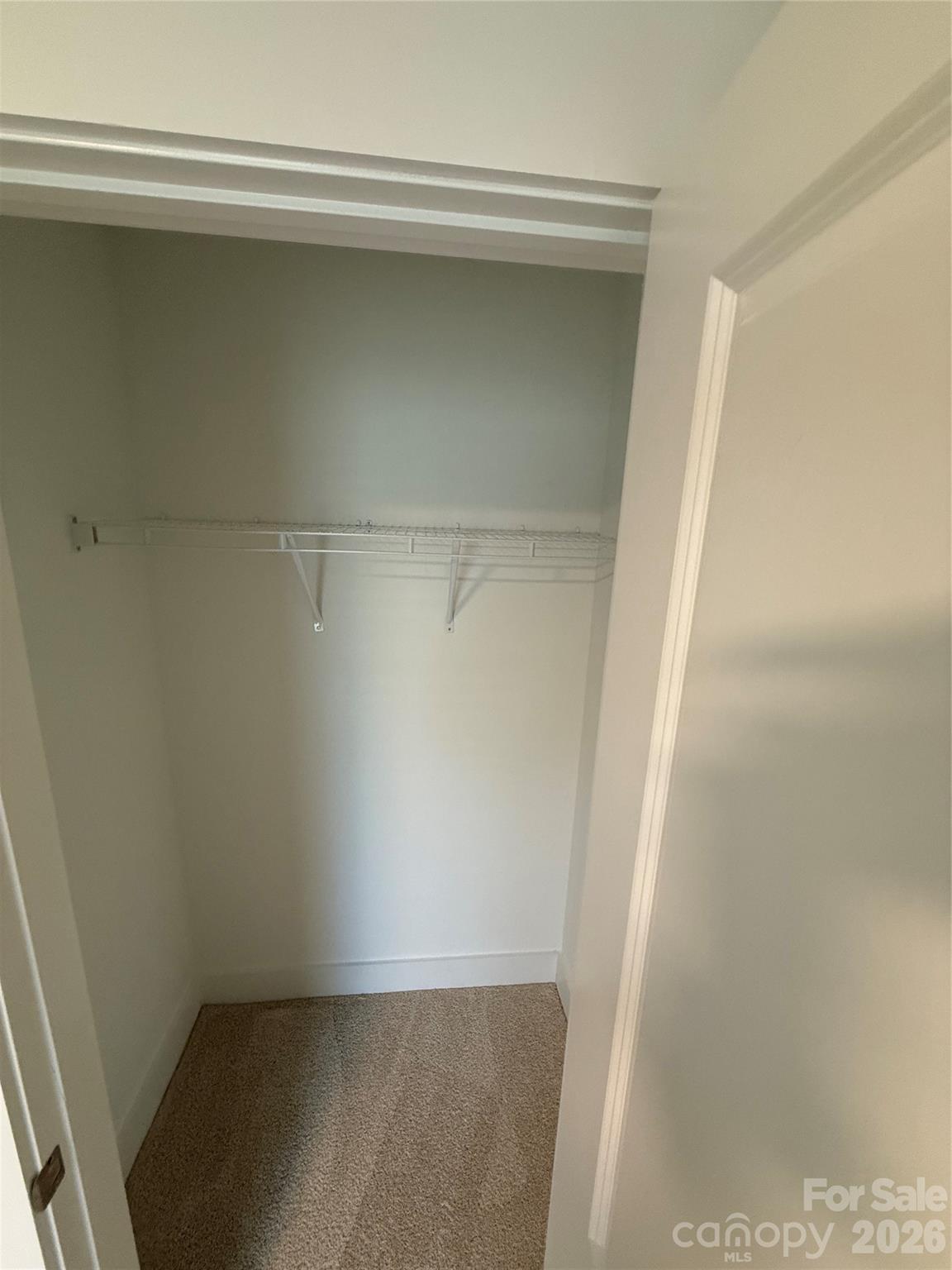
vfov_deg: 102.1
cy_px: 635
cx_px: 476
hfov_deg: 85.7
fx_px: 513
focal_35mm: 14
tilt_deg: -13.2
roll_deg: -2.2
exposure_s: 1/60
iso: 320
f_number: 2.2
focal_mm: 2.22
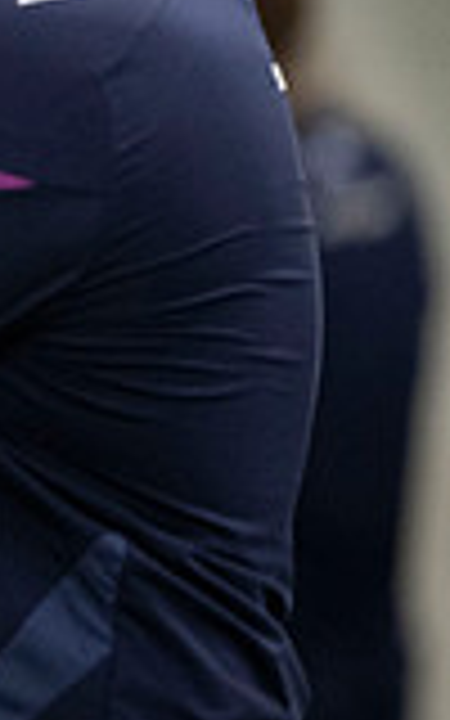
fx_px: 32769
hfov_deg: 0.8
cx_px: -792
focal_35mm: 1670
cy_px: 96
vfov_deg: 1.3
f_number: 3.5
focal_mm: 400
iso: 5000
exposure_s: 1/1600
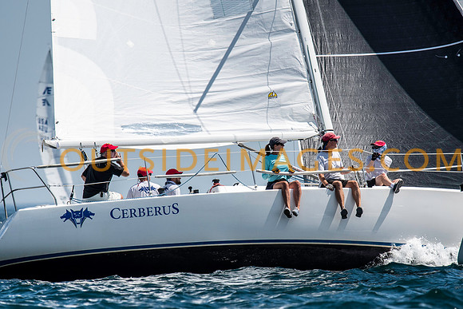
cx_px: 232
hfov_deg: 4.6
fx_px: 5789
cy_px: 154
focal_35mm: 450
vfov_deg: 3.1
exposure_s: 1/3200
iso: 320
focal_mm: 300
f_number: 5.6
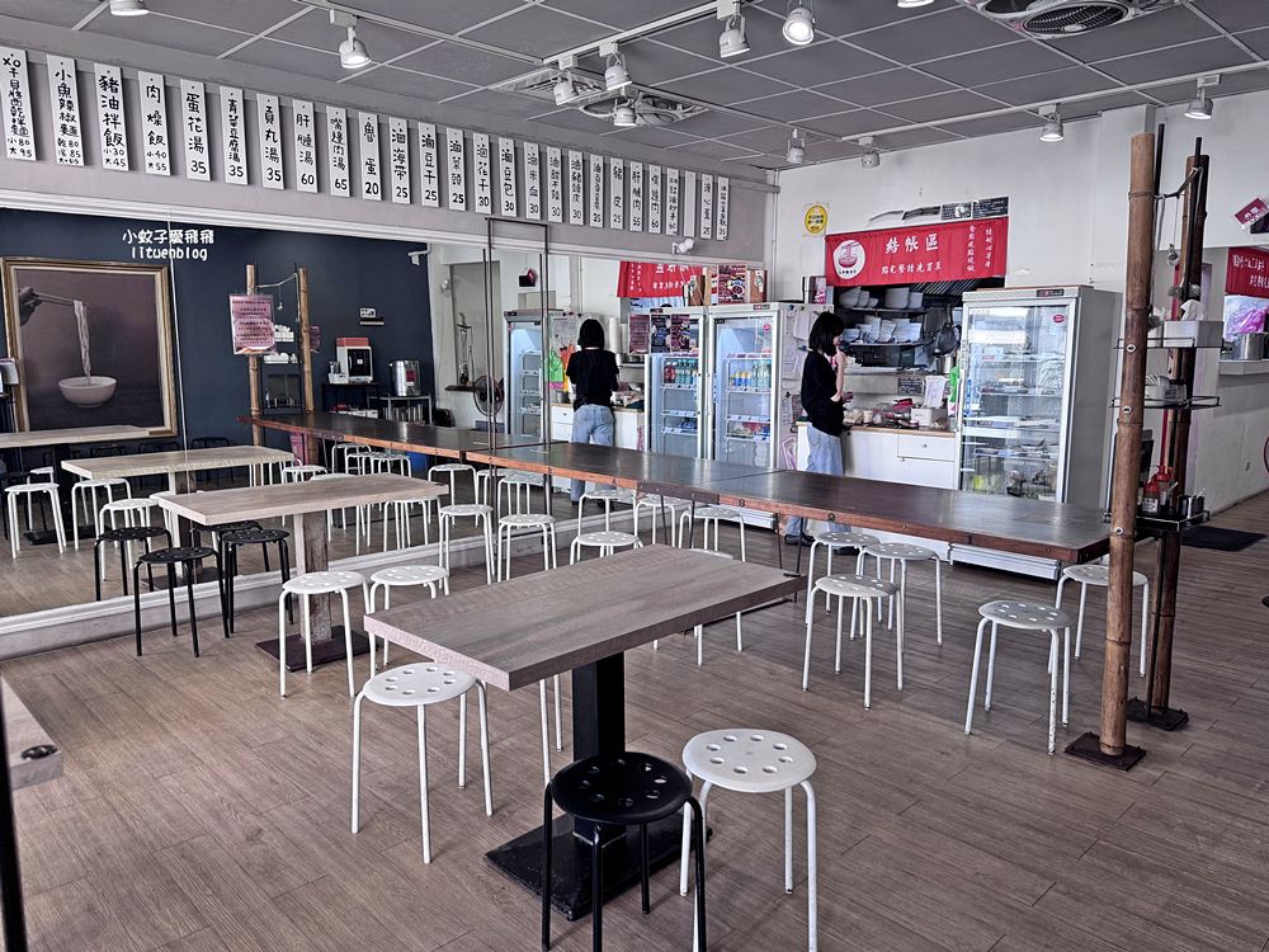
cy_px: 476
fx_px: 880
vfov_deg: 56.8
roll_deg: +0.8
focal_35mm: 24
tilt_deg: -8.3
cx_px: 634
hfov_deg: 71.6
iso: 125
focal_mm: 6.76
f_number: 1.78
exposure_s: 1/120
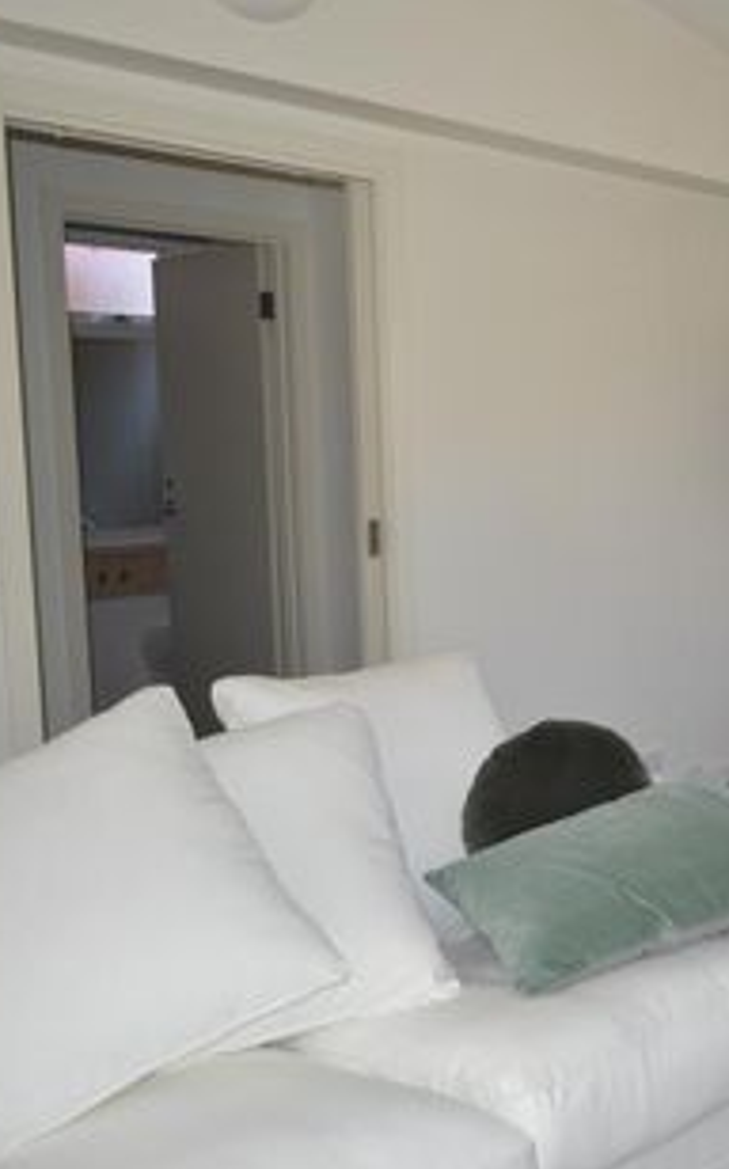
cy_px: 583
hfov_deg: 27.4
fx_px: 1338
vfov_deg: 47.2
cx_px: 835
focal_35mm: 42
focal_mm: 18
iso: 320
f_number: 4
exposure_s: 1/125
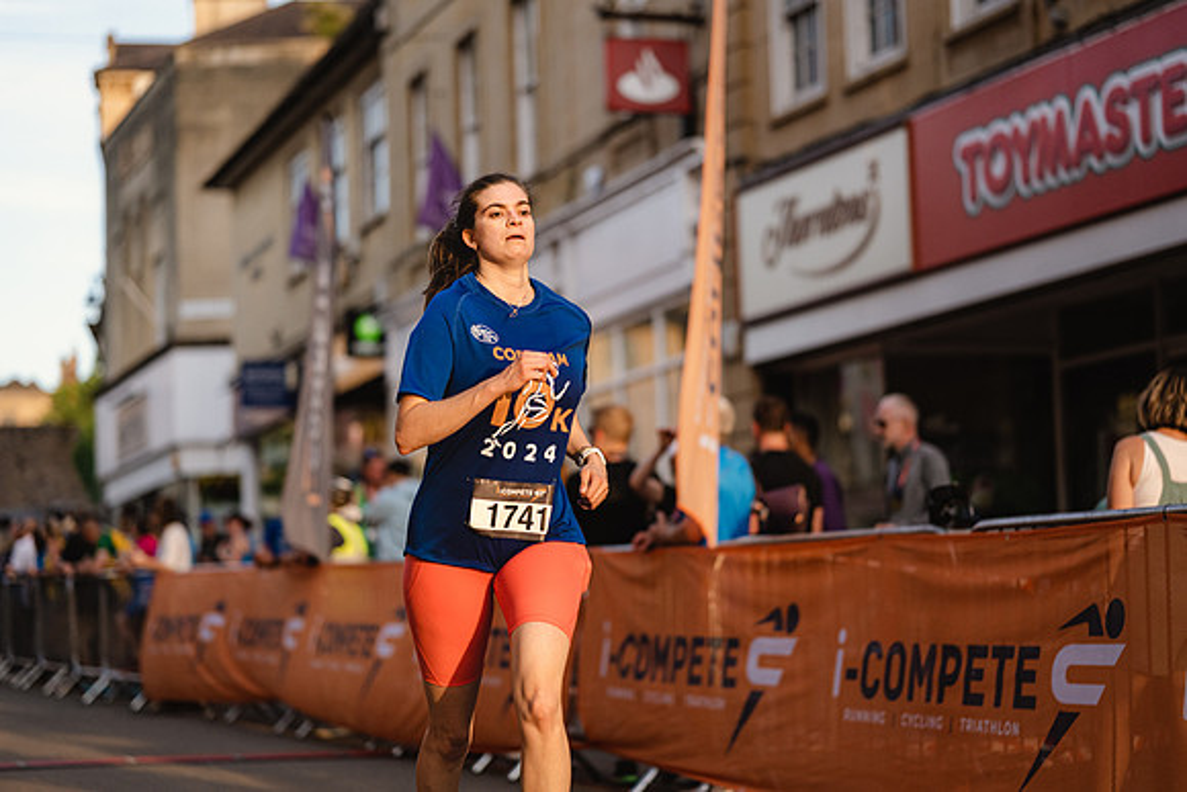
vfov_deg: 16.1
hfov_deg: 23.9
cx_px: 594
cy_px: 396
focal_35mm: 85
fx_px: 2803
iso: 640
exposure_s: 1/4000
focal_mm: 85
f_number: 1.8
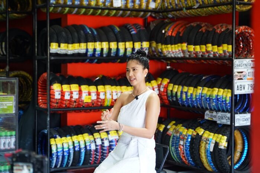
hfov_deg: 25.1
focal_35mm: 81
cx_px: 130
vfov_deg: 16.9
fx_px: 585
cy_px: 86
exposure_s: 1/200
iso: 800
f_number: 2.8
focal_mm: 54
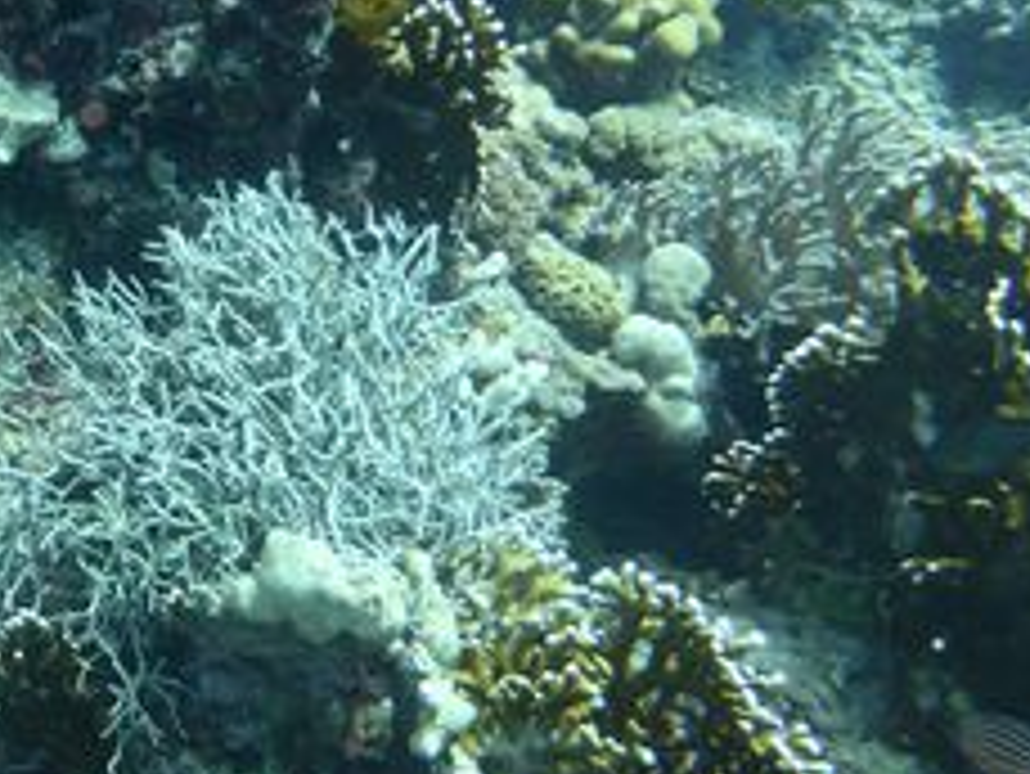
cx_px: 45
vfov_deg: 21.9
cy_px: 261
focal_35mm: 67
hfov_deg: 27.6
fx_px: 1995
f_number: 3.3
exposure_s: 1/160
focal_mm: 4.3
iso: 100
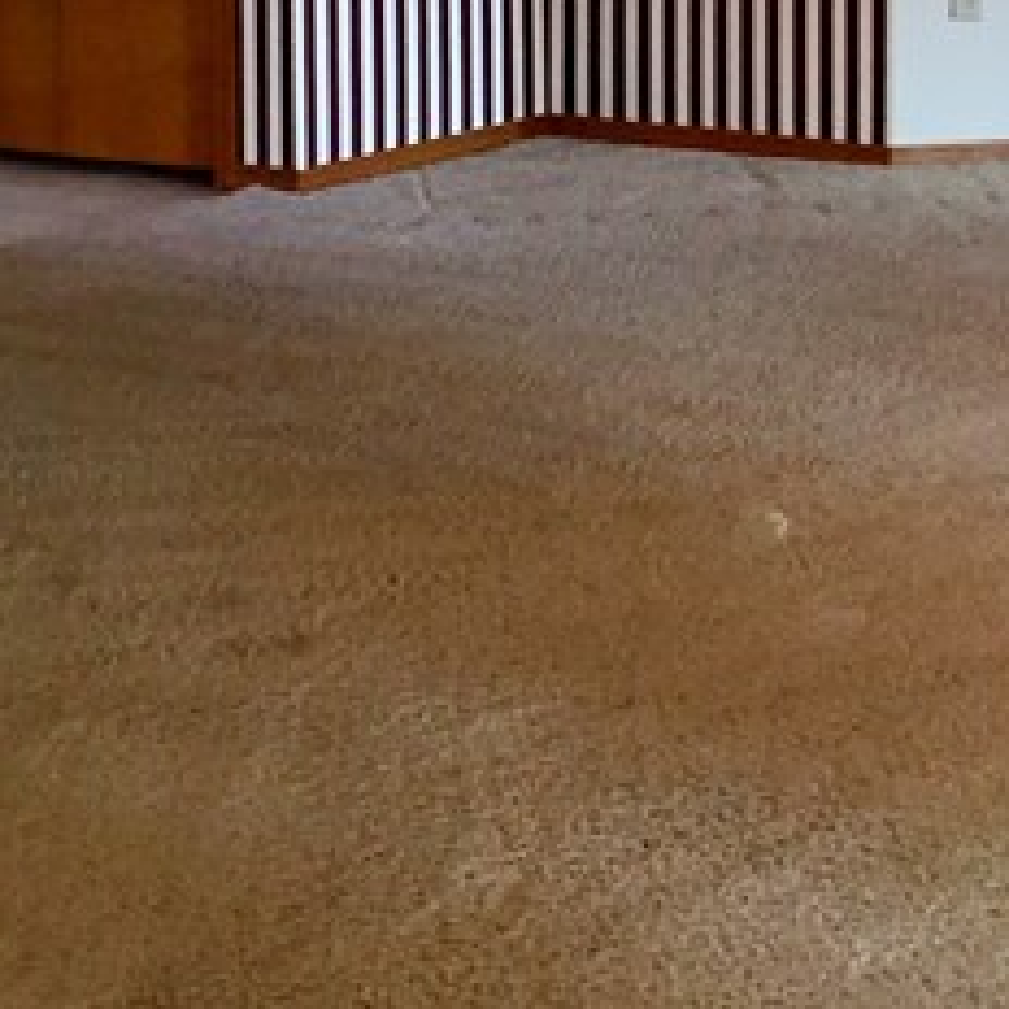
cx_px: 1200
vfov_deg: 14.5
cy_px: -444
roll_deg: +0.6
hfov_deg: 14.9
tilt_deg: -2.5
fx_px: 3726
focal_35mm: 113
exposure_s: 1/30
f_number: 2.2
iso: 160
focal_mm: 4.15
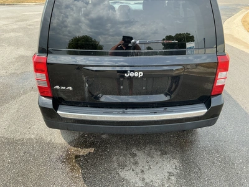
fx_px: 201
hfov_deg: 63.4
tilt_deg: -27.8
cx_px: 124
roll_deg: +1.5
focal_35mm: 28
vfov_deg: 49.7
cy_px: 94
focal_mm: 3
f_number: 1.8
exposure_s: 1/419
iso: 25
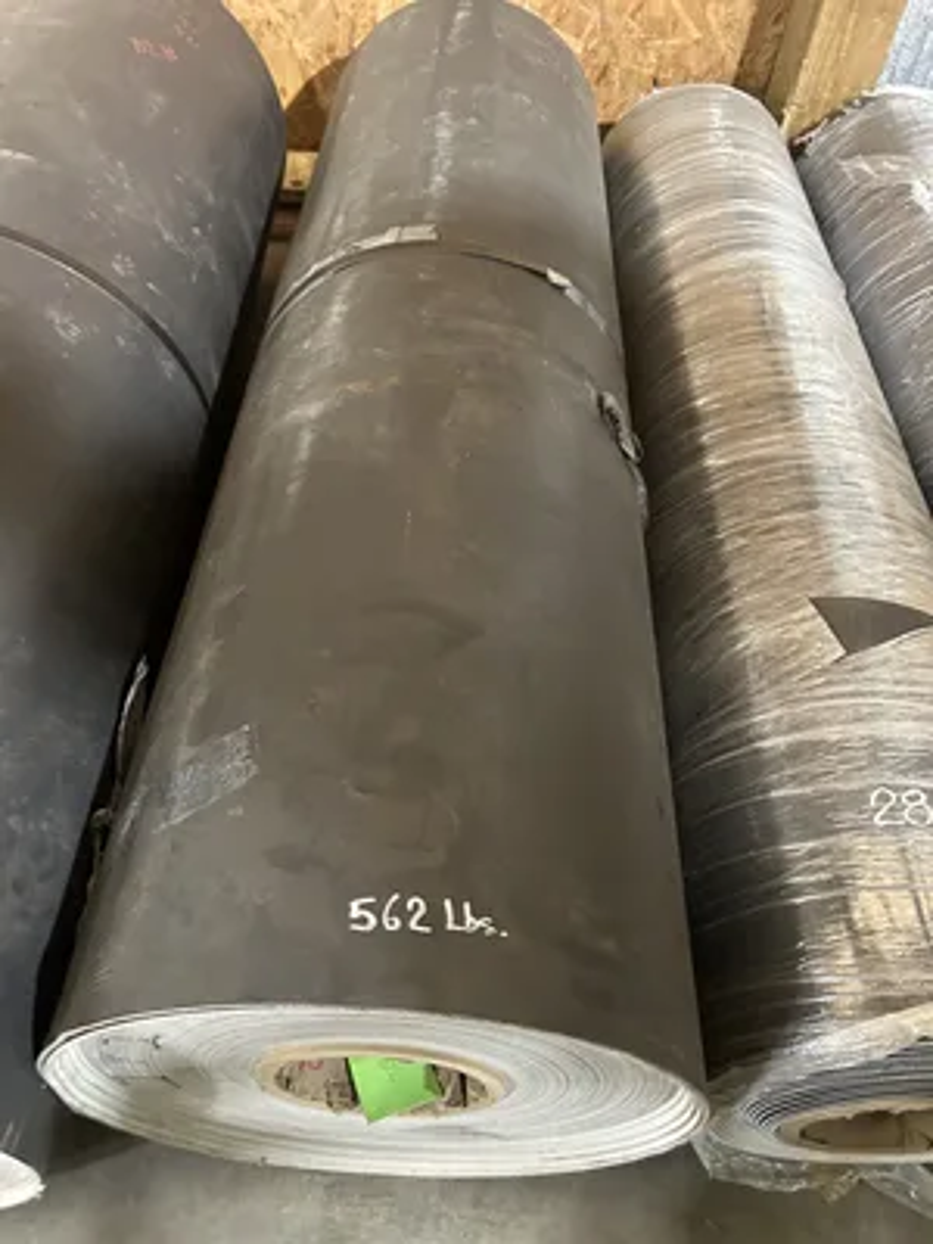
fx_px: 934
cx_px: 466
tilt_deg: -50.5
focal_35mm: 26
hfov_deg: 53.1
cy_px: 622
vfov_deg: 67.3
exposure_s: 1/40
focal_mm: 5.7
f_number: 1.5
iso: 640
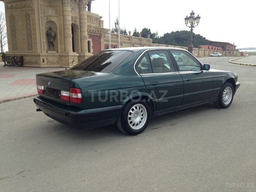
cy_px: 96
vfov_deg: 42.9
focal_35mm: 33
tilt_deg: -10.5
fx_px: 244
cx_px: 128
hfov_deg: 55.4
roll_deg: -1.3
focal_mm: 4.12
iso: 50
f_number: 2.4
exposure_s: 1/797
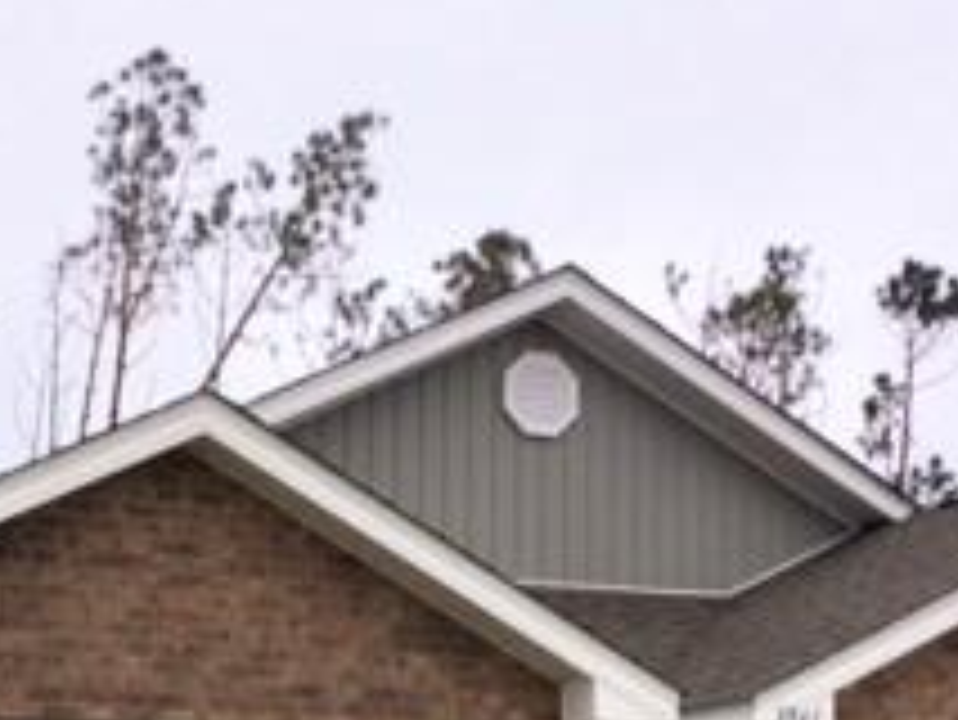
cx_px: 265
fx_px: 2409
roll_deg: +0.2
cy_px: 837
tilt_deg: +1.0
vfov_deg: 16.4
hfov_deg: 22.3
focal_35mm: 87
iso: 32
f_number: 2.2
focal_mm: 4.15
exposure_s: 1/2415
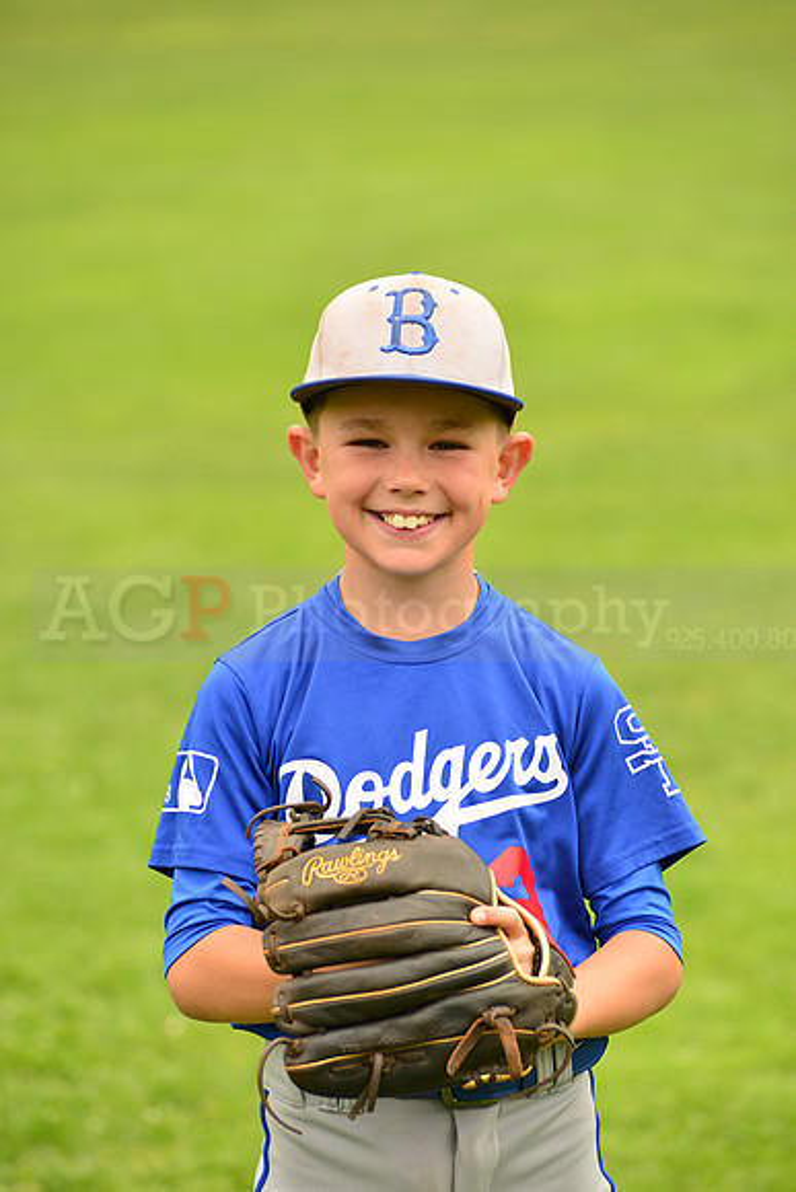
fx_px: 5635
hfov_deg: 8.1
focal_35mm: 170
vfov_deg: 12.1
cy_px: 596
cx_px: 398
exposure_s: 1/250
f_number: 5
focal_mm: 170
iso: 100
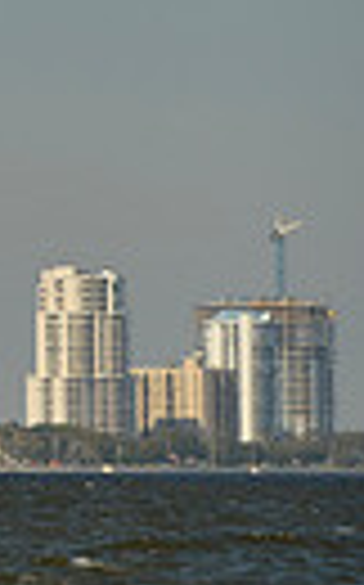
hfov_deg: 2.1
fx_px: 9783
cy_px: -7
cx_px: -930
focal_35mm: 615
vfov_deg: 3.4
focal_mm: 135
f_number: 7.1
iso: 200
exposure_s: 1/800
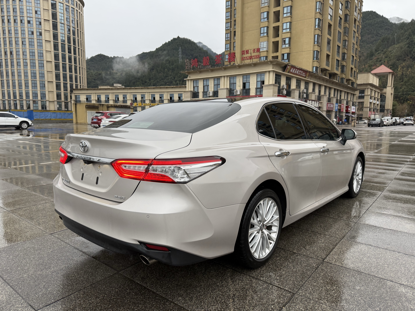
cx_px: 208
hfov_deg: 71.6
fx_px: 288
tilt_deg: -7.5
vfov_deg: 56.8
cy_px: 156
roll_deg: +0.6
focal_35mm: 24
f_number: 1.78
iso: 125
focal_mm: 6.76
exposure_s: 1/121
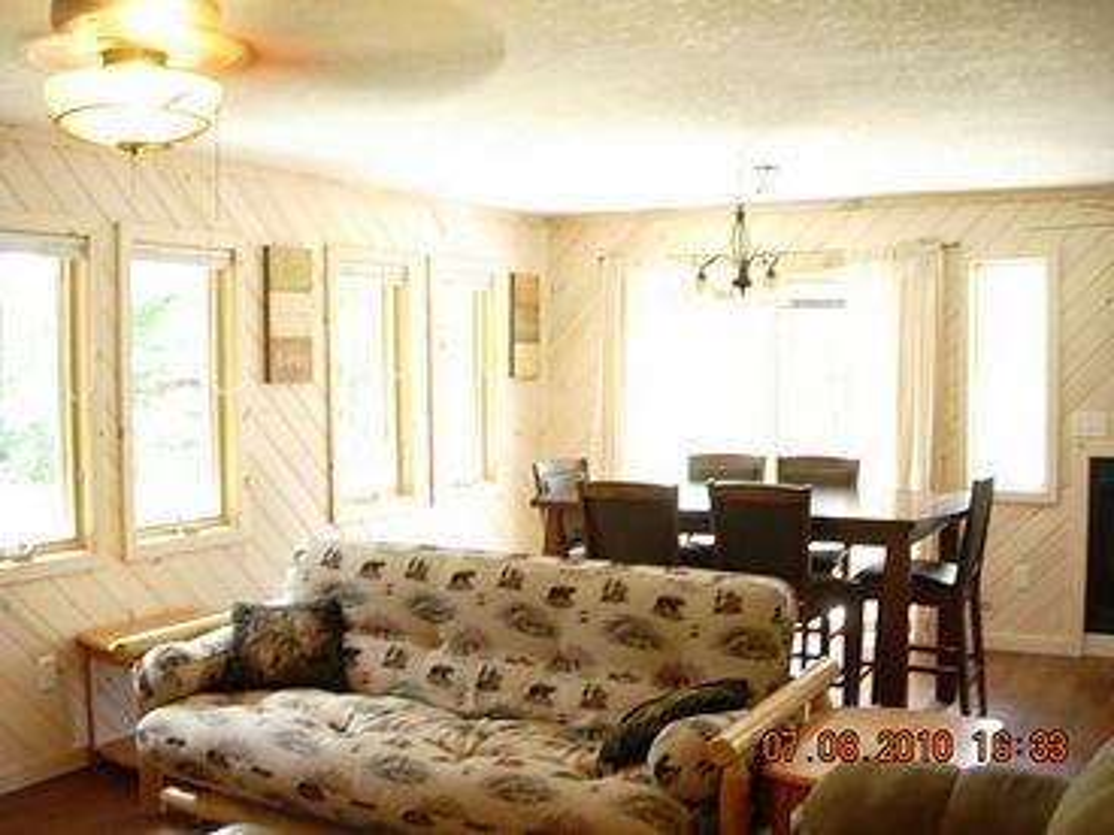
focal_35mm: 38
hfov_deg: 49.0
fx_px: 1223
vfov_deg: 37.7
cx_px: 557
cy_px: 418
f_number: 2.8
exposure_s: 1/4.8
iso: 64
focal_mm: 7.8
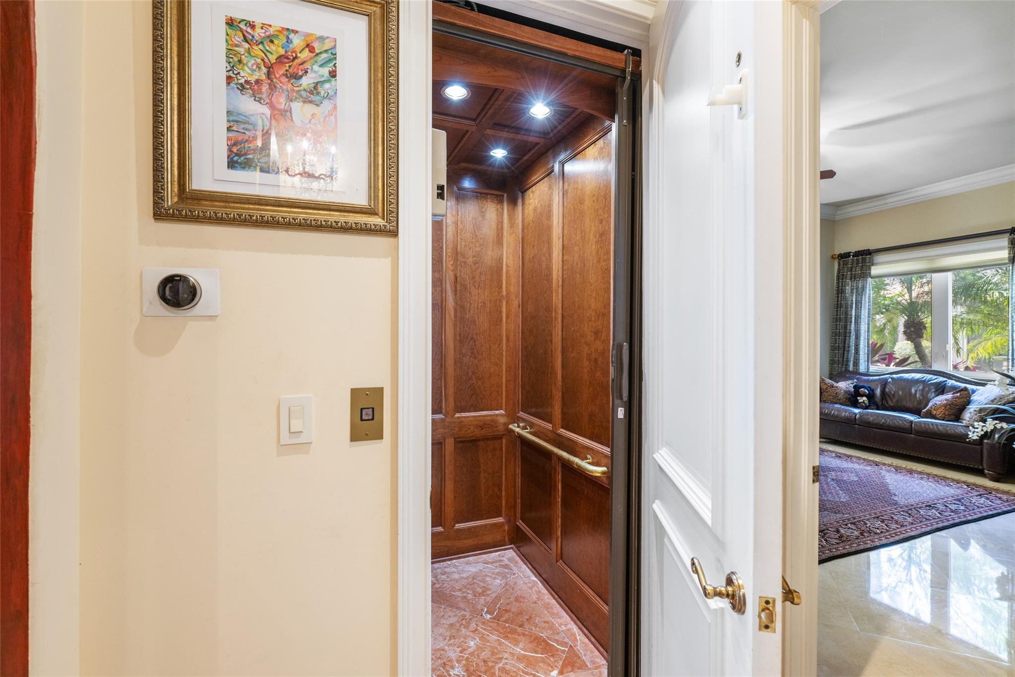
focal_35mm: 16
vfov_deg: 73.7
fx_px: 451
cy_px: 338
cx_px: 508
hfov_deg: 96.7
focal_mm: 16
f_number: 6.3
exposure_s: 1/2.5
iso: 250
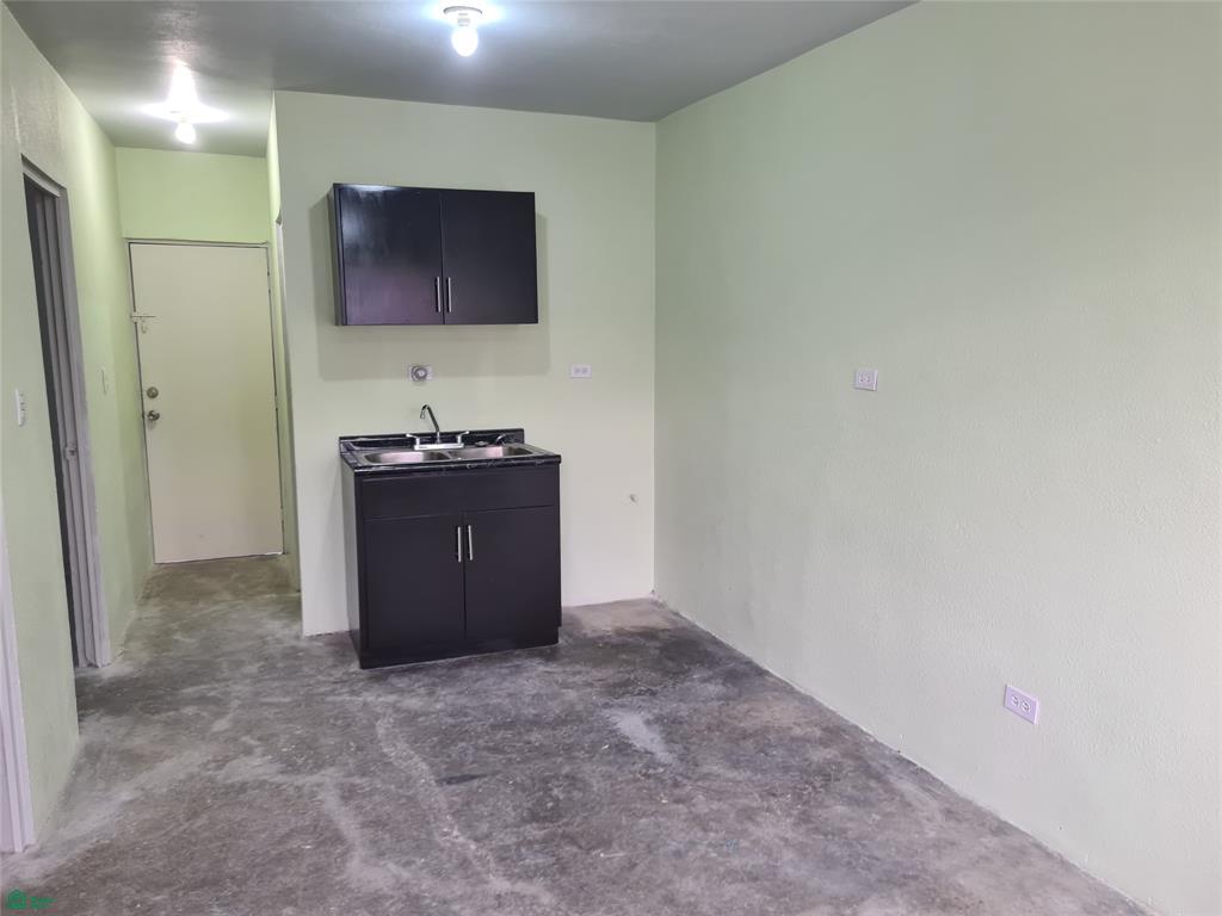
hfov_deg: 67.3
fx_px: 918
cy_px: 458
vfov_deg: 53.1
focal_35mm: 26
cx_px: 611
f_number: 1.8
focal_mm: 5.4
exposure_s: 1/60
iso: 160
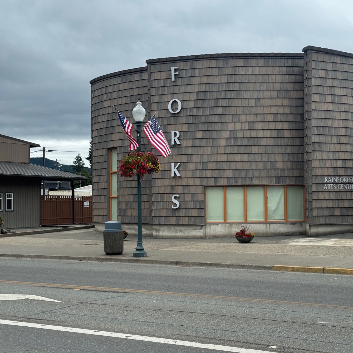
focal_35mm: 57
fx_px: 658
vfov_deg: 30.0
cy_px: 193
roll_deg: +1.5
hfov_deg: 30.0
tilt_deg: +1.8
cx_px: 176
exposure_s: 1/1043
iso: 64
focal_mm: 6.76
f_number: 1.78
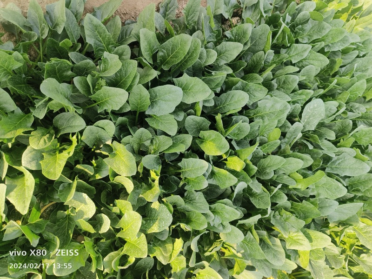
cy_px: 140
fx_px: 247
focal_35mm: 23
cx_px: 186
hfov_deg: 73.9
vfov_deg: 58.9
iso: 100
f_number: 1.75
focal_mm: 5.5
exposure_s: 1/188
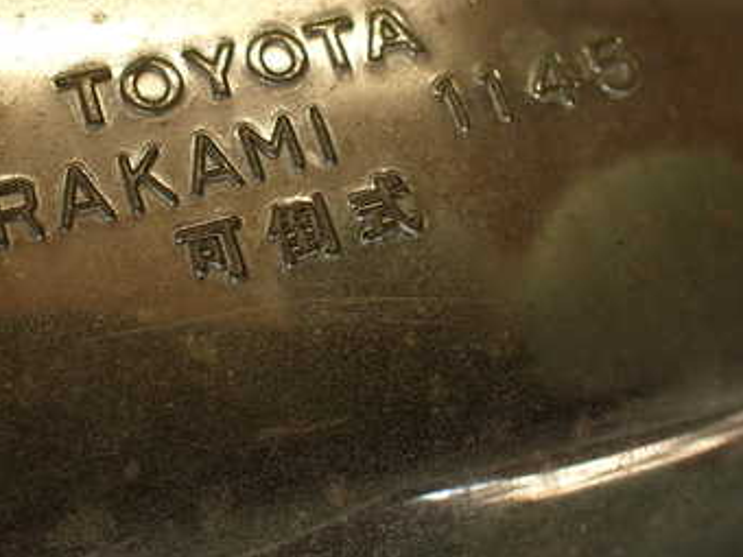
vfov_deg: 27.2
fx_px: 1138
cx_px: 269
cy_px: 142
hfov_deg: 35.9
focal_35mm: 53
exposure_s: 1/60
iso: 100
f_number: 3.2
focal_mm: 5.4
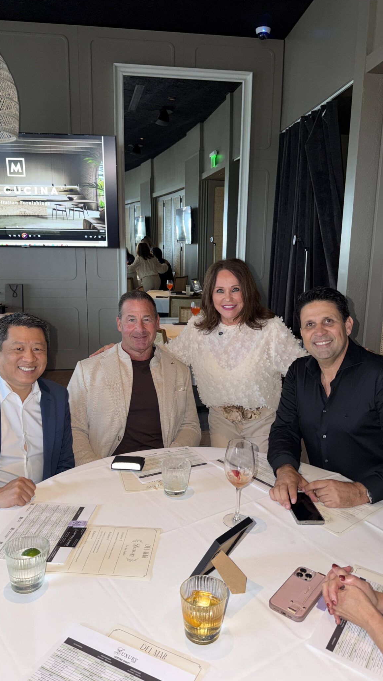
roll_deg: -0.9
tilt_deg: -12.1
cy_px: 342
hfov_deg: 42.9
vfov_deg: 69.9
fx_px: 488
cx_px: 193
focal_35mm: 27
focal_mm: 6.76
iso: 80
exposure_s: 1/14
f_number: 1.78
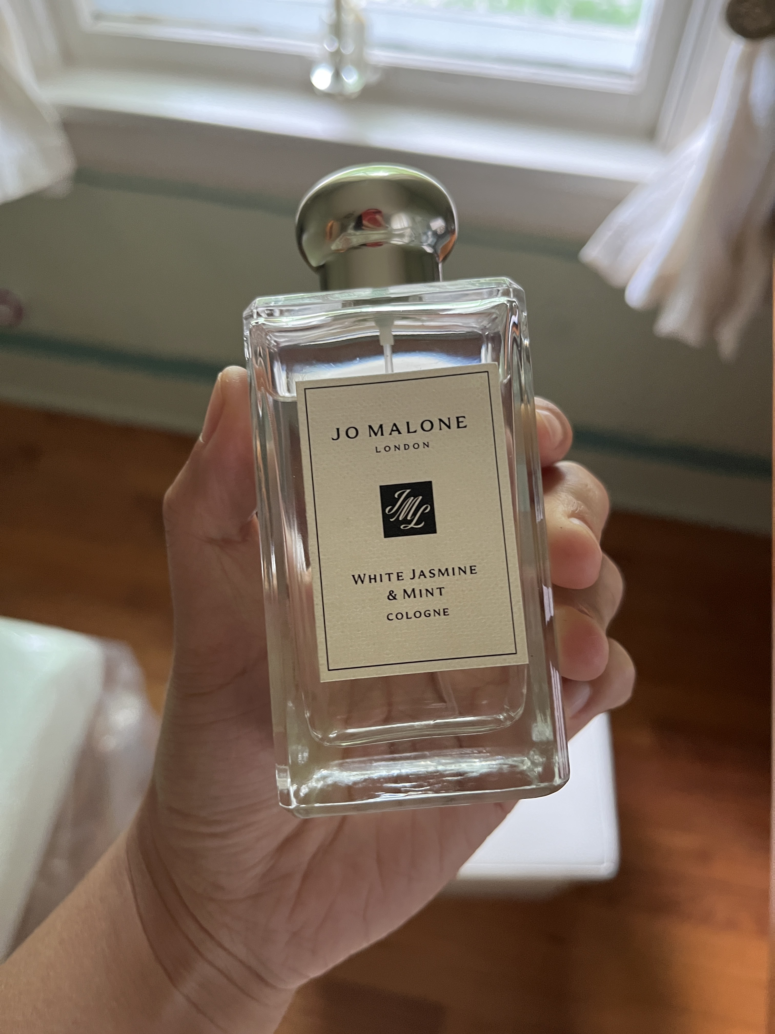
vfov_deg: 67.3
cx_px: 388
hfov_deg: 53.1
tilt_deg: -60.3
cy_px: 517
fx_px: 776
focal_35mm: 26
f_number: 1.6
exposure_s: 1/60
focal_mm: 5.1
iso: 400
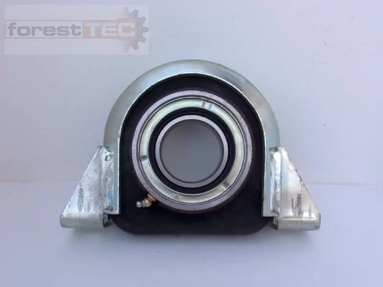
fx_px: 365
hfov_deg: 55.4
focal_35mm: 33
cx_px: 192
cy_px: 144
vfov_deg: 42.9
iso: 80
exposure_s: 1/120
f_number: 3.7
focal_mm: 5.9
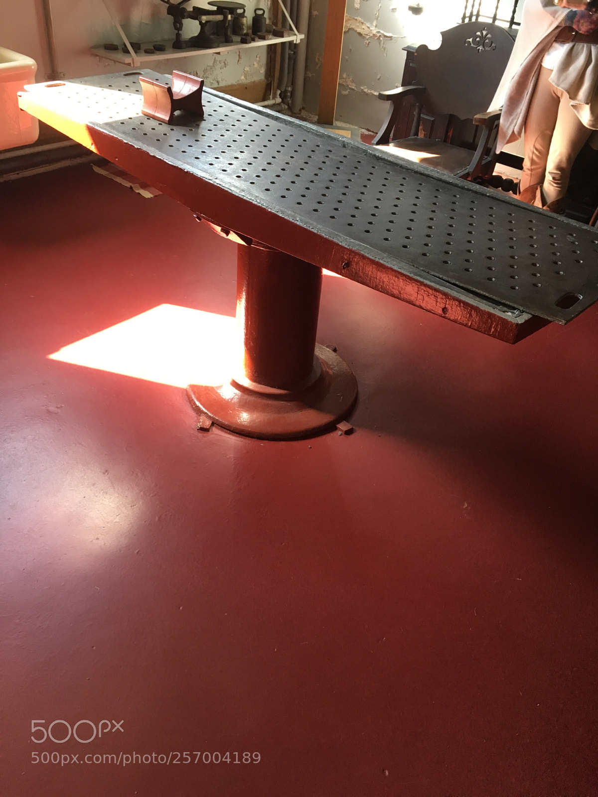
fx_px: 668
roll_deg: -4.5
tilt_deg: -37.5
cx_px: 299
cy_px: 398
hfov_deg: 48.2
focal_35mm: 29
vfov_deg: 61.7
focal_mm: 4.15
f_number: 2.2
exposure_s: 1/30
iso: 40
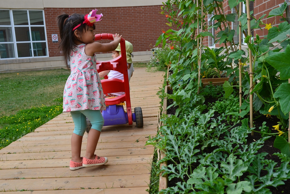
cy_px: 97
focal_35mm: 35
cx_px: 145
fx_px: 282
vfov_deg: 37.9
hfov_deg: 54.4
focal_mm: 35
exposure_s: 1/400
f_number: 11
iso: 800
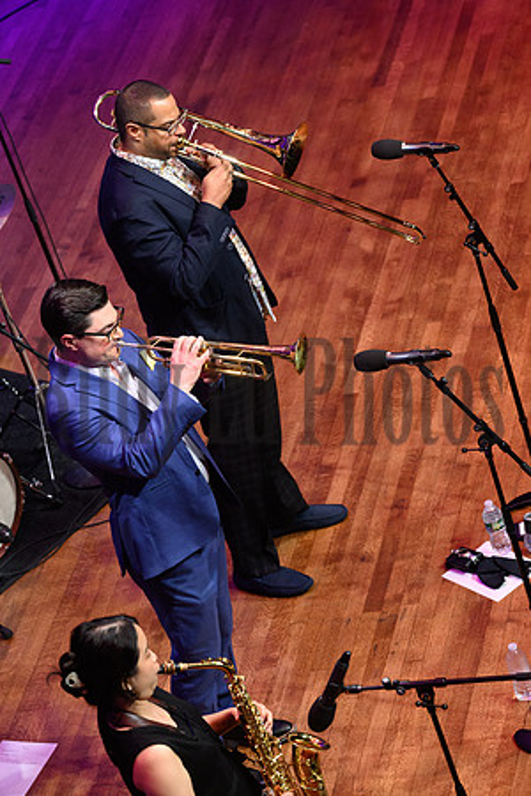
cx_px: 266
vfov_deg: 15.2
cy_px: 398
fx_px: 2987
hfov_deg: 10.2
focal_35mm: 135
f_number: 5.6
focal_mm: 135
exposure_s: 1/400
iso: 3200
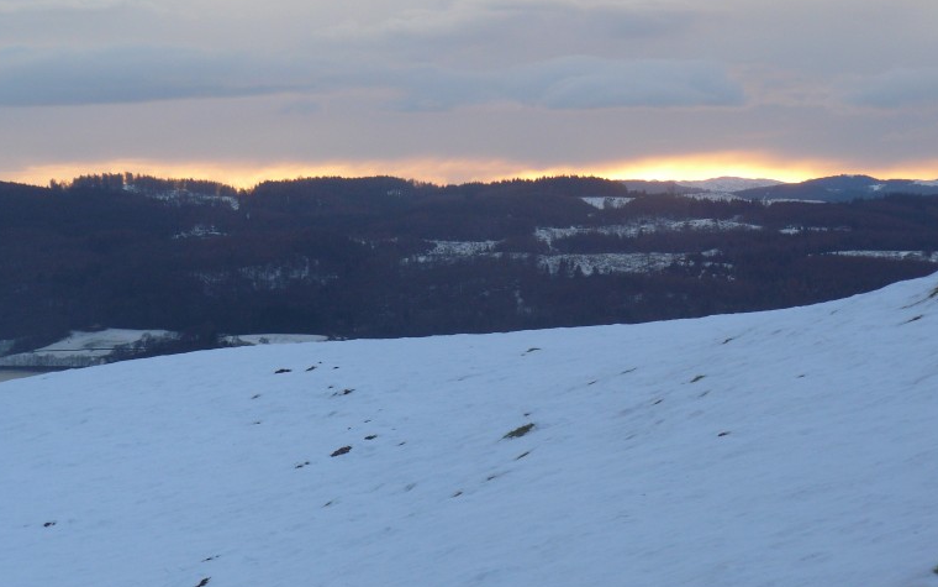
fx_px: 3068
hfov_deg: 17.4
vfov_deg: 10.9
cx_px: 468
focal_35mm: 120
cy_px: 246
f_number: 4
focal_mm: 18.6
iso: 100
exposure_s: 1/100
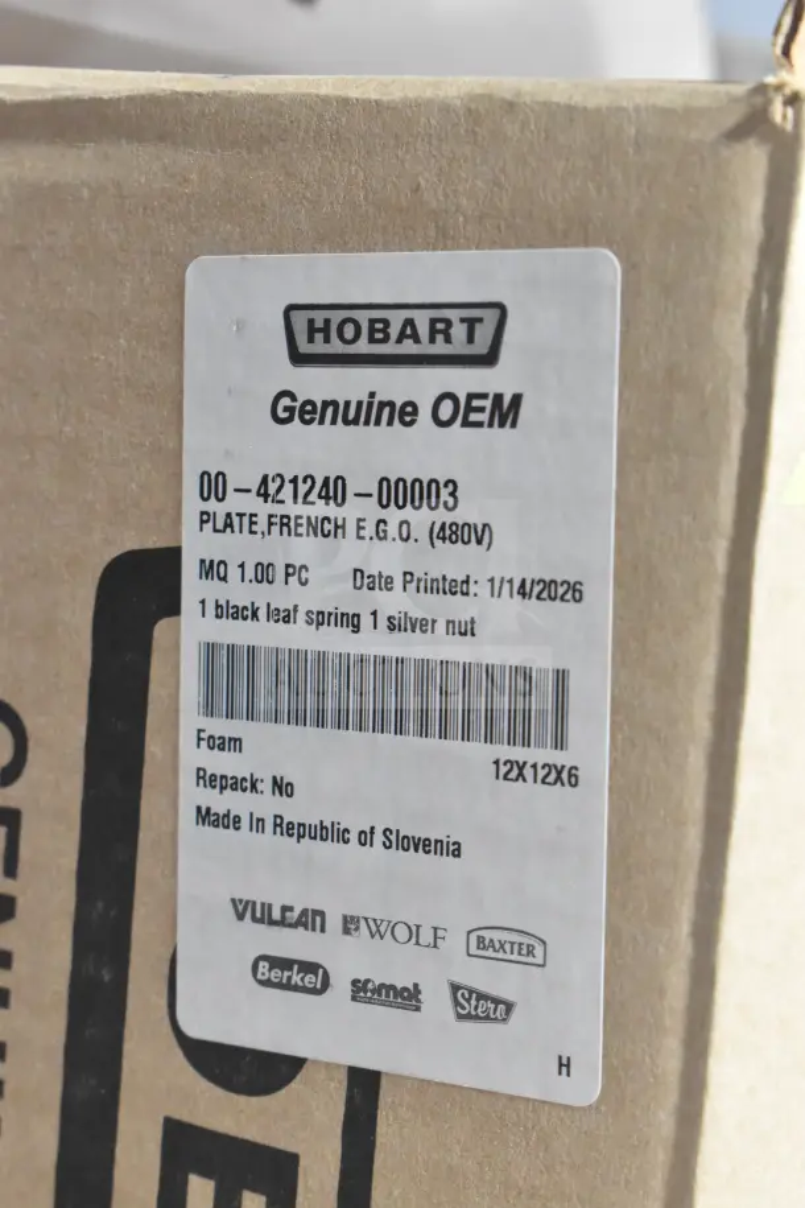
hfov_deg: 16.6
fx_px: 2767
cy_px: 604
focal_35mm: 82
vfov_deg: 24.6
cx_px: 402
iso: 6400
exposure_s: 1/160
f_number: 6.3
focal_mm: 55
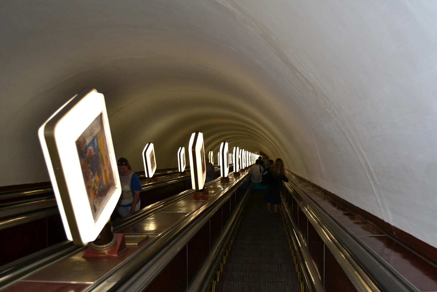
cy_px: 148
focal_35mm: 33
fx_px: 401
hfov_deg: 57.1
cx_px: 242
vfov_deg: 40.0
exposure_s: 1/60
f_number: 3.5
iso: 640
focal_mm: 18
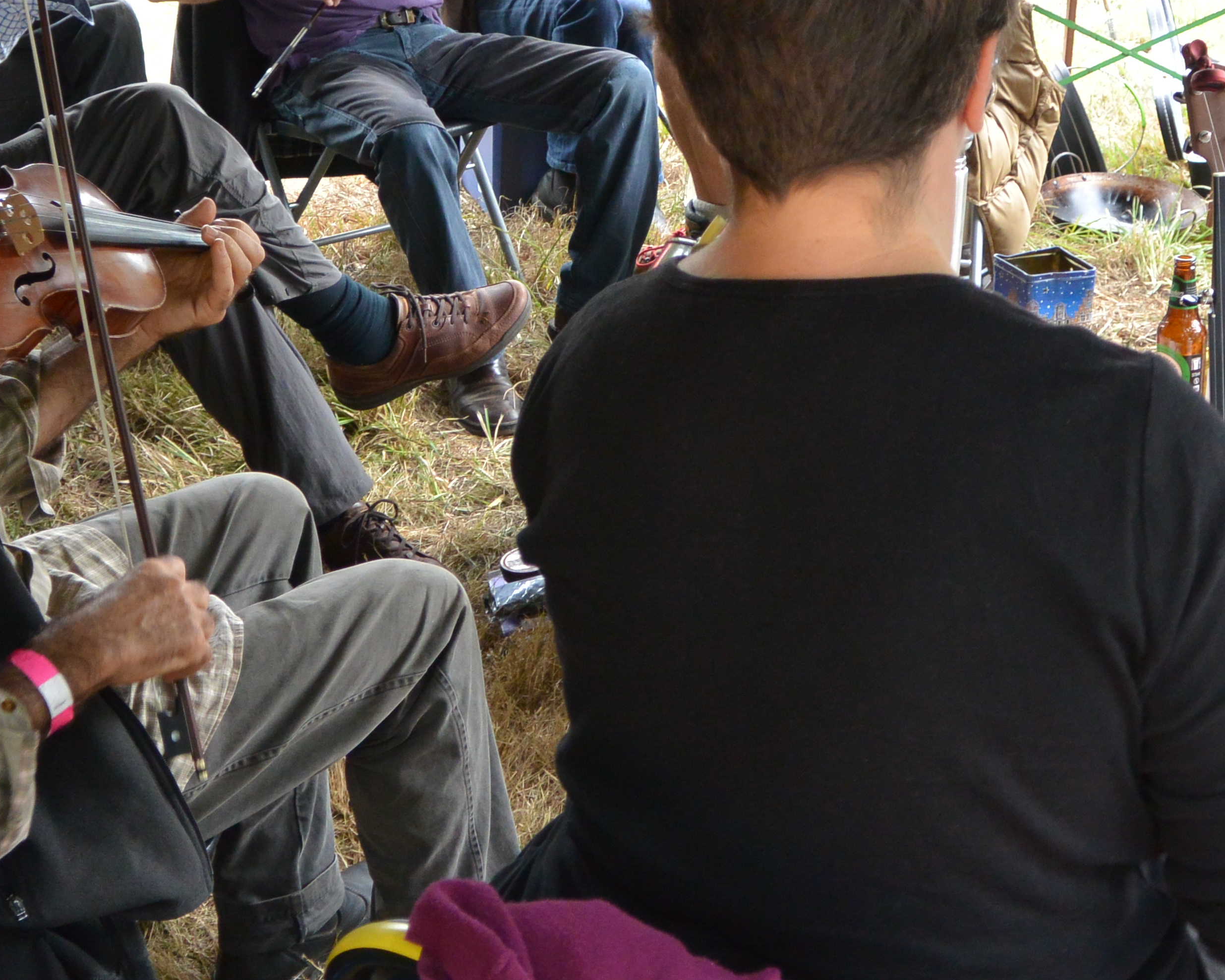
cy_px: 272
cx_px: 607
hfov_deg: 30.0
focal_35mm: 63
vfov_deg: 24.0
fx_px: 2284
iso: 400
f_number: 4
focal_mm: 13.6
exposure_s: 1/80
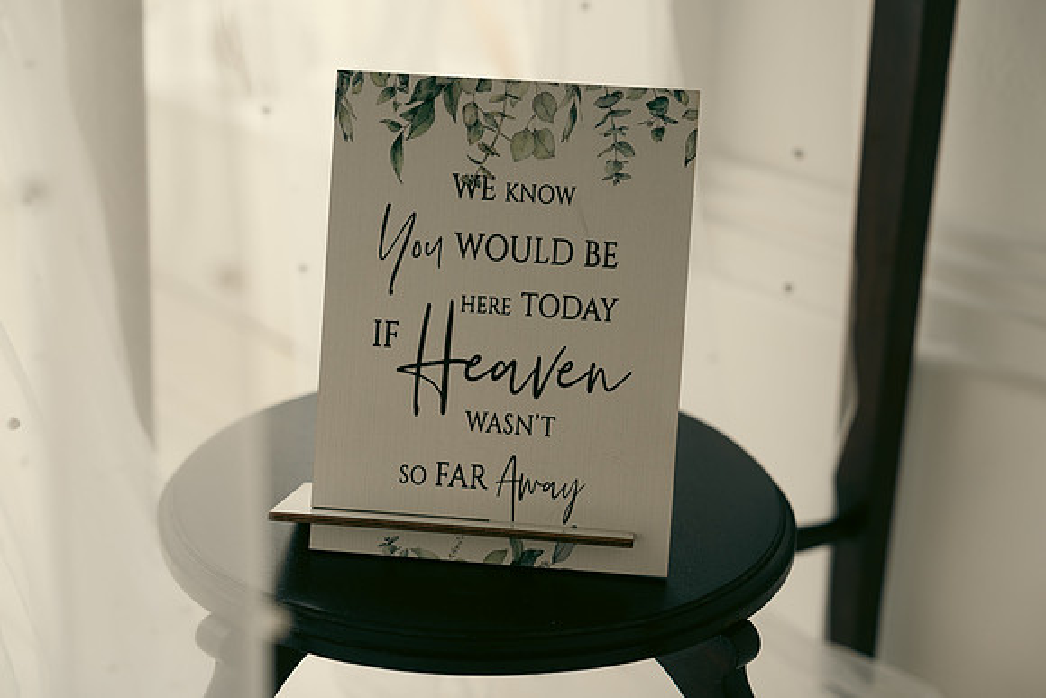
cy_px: 349
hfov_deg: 33.9
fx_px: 1715
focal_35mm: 59
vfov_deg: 23.0
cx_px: 523
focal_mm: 59
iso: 125
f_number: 3.5
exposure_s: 1/160
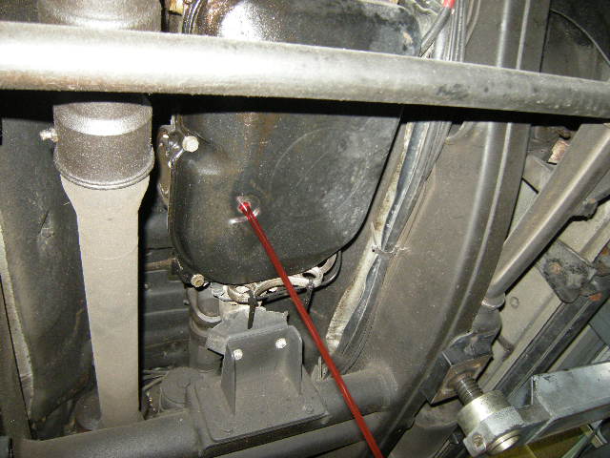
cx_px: 305
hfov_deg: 63.4
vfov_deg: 49.7
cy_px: 229
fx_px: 493
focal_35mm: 28
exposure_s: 1/60
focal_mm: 4.7
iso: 371
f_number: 2.8
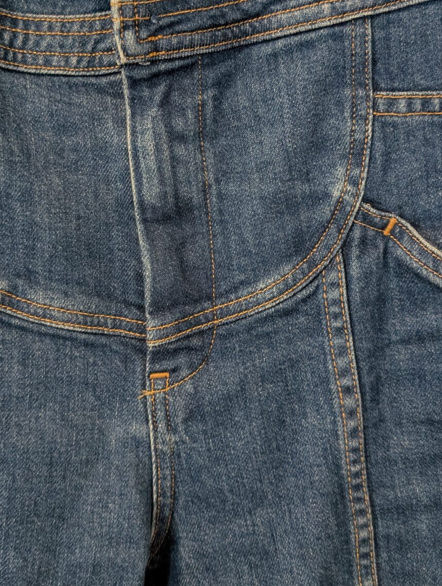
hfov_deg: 33.7
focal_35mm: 43
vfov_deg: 43.5
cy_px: 221
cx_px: 199
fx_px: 730
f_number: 1.68
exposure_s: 1/120
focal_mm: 6.9
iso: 776
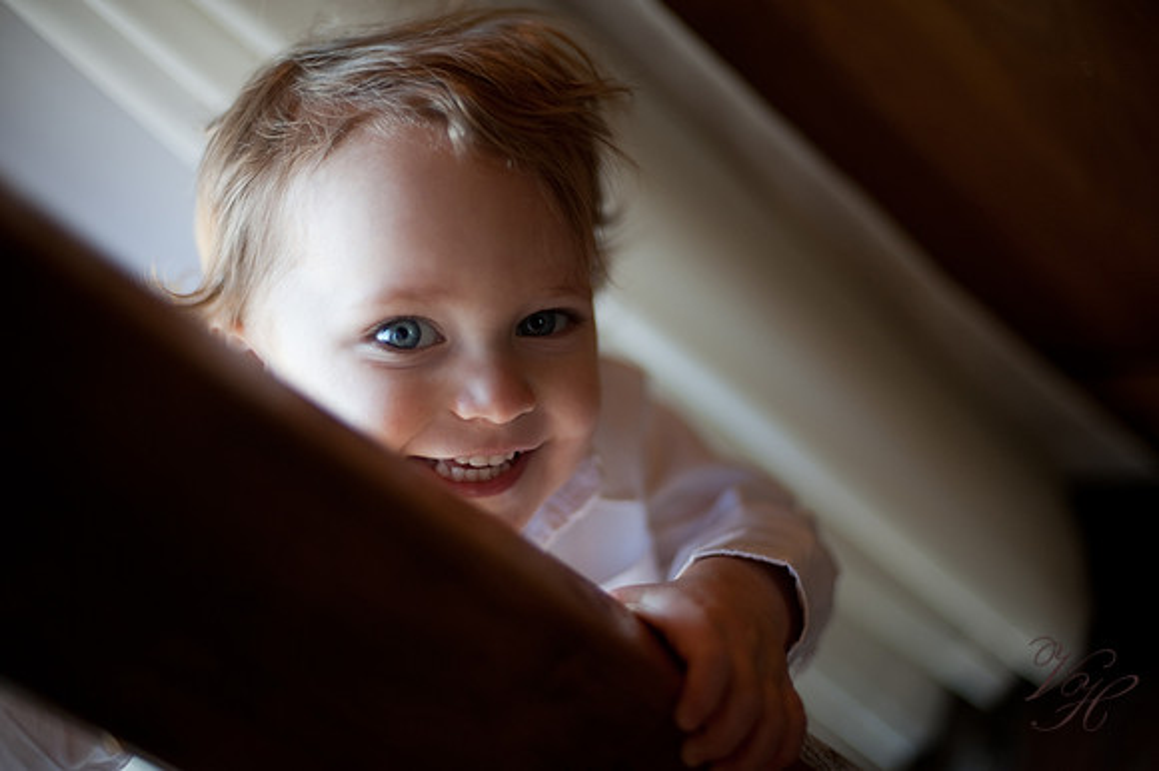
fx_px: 1609
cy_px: 386
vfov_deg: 27.0
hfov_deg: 39.6
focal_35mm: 50
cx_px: 580
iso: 200
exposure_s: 1/320
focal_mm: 50
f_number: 1.4
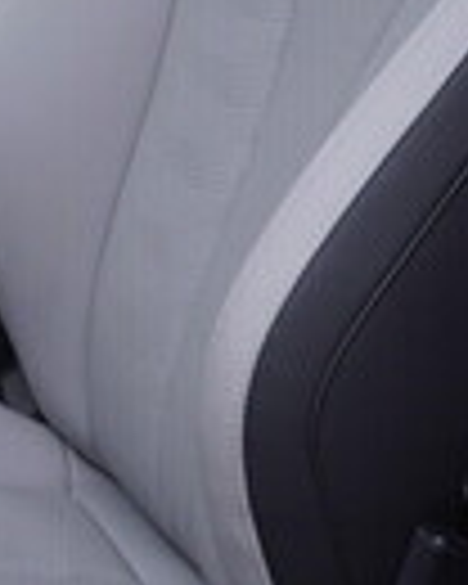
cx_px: -518
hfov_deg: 9.9
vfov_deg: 12.9
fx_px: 2476
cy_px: -236
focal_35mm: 143
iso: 125
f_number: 3.5
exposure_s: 1/60
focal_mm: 24
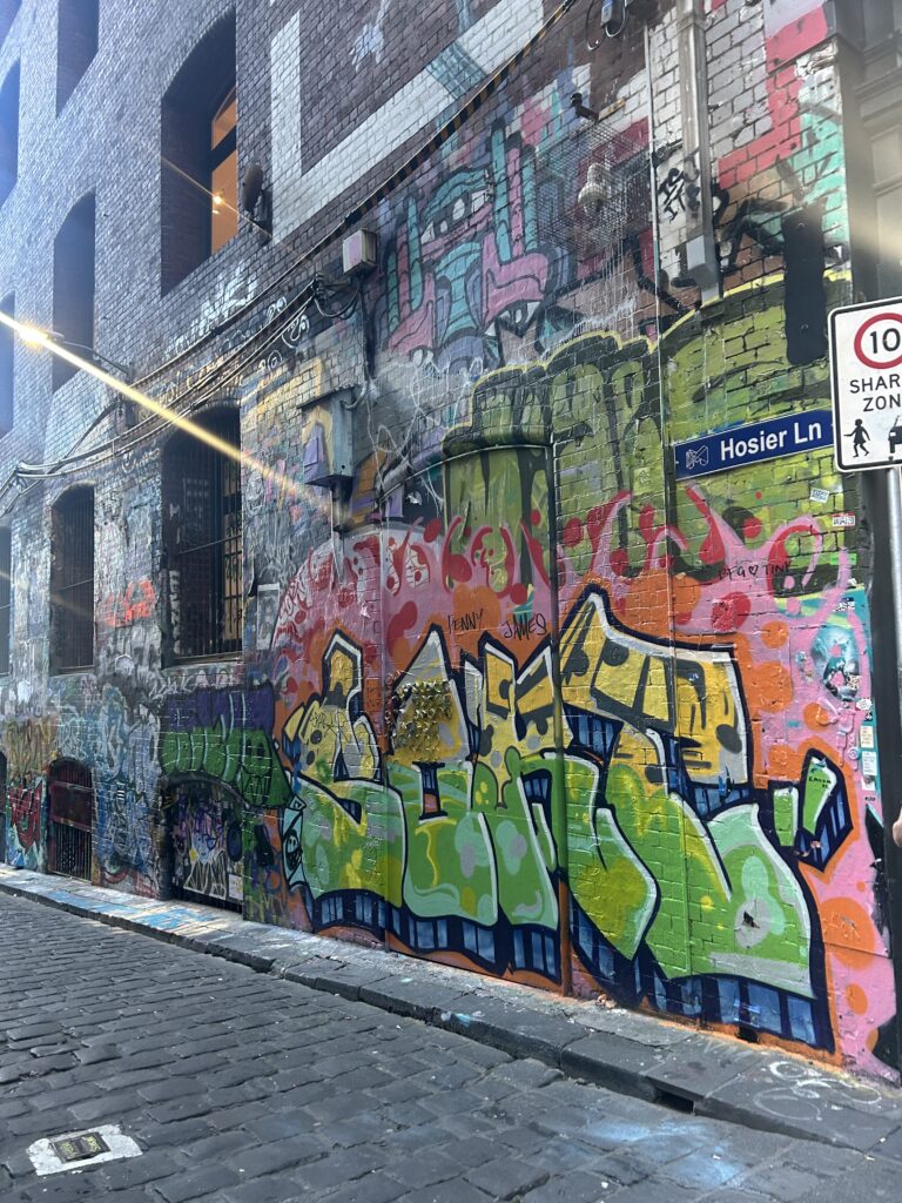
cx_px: 451
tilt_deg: +8.5
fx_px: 903
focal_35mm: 26
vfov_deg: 67.3
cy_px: 602
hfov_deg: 53.1
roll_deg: +4.5
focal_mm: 5.7
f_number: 1.5
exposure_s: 1/61
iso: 125
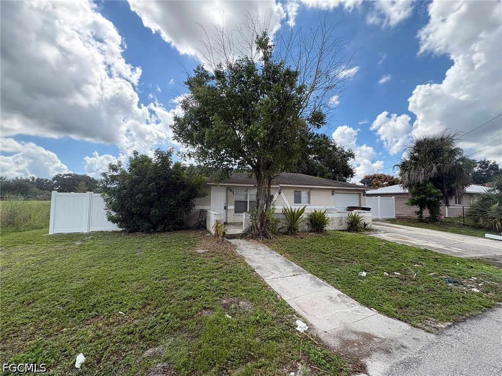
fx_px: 203
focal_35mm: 14
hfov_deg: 102.1
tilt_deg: +4.1
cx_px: 251
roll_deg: +0.2
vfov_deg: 85.7
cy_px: 188
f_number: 2.2
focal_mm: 2.22
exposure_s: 1/741
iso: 64
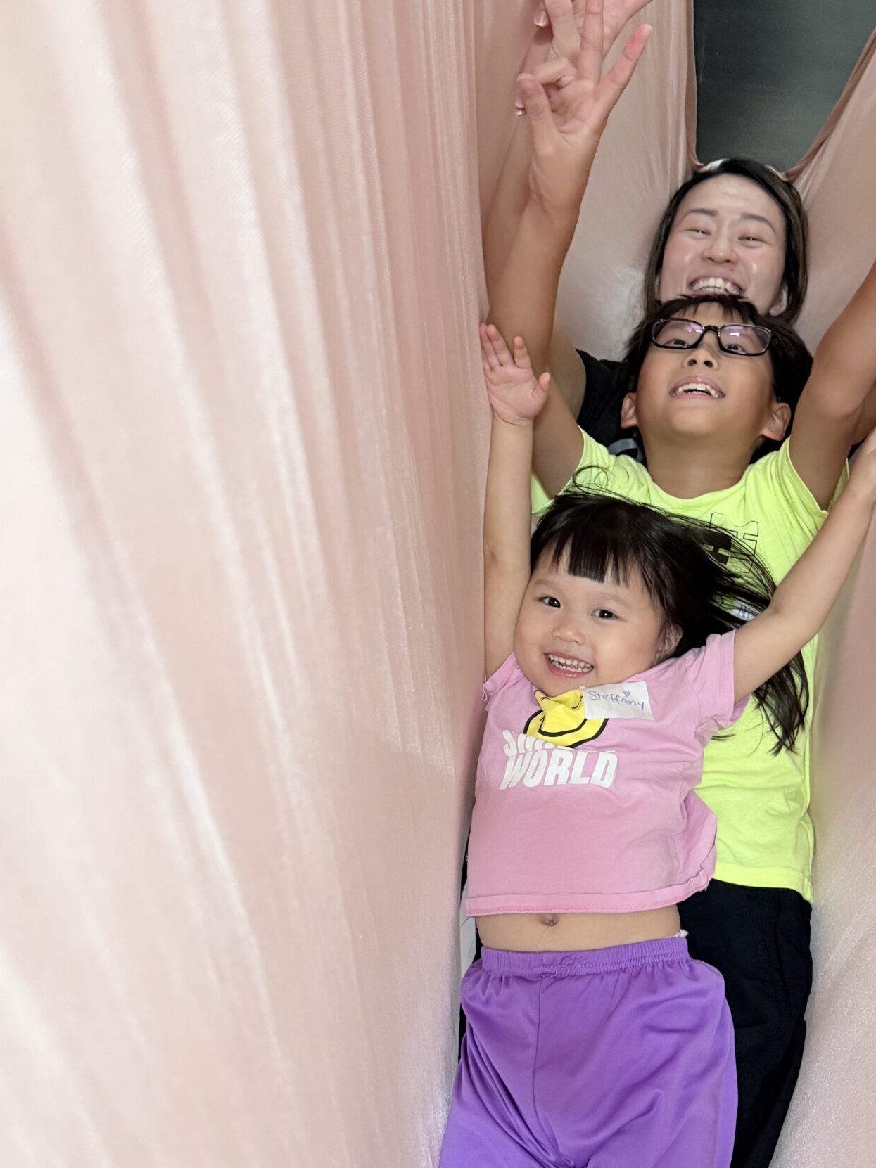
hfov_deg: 38.4
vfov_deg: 50.1
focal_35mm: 37
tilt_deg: -61.4
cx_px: 559
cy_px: 577
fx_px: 1249
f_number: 1.78
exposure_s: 1/50
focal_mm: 6.76
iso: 500
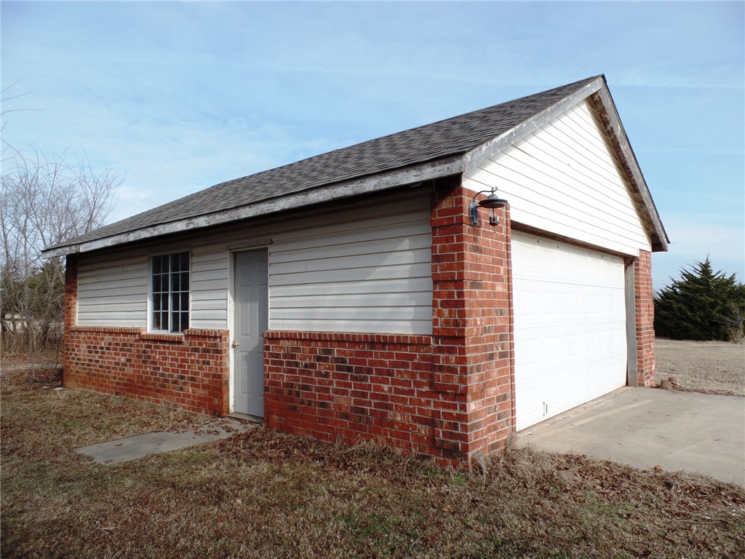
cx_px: 372
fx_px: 495
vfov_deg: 58.9
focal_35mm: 23
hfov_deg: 73.9
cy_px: 280
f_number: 3.5
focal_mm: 4.1
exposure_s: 1/750
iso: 80
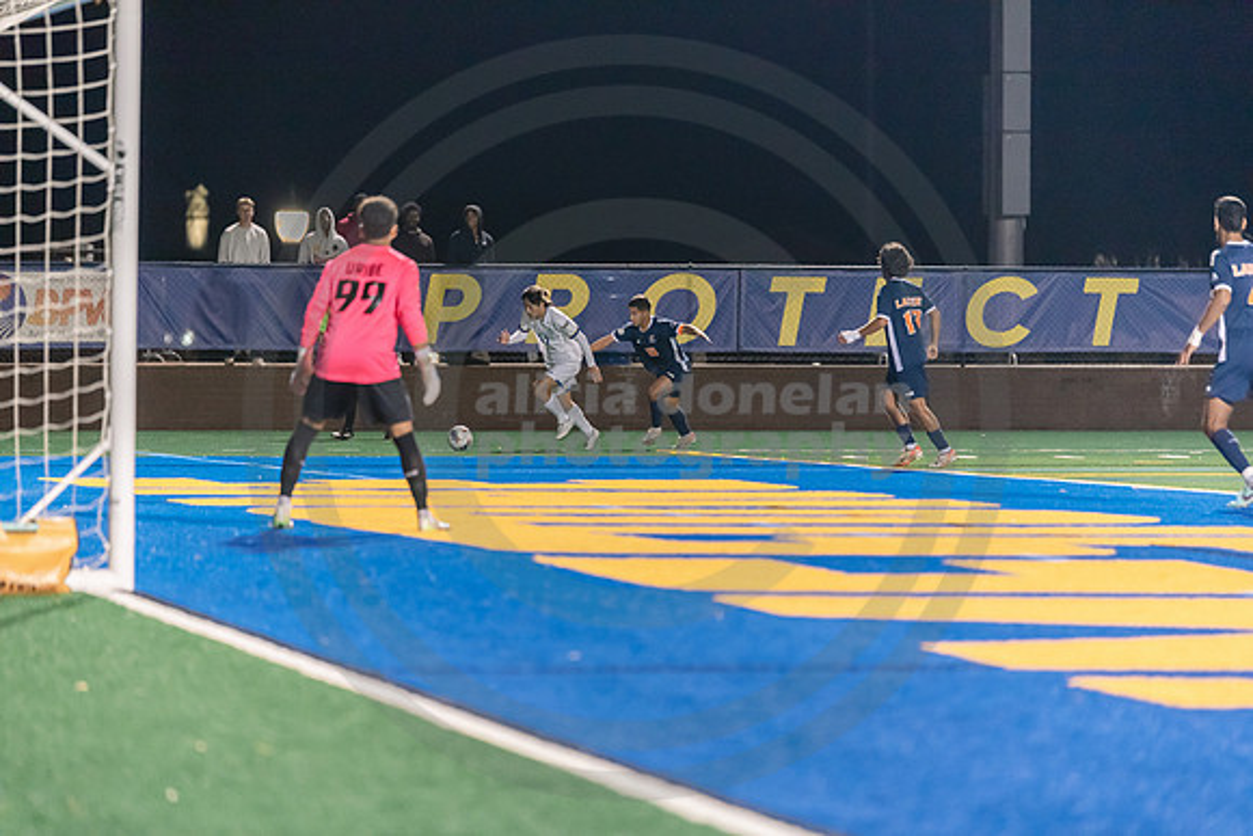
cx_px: 626
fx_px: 6962
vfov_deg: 6.9
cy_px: 418
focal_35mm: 200
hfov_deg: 10.3
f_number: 2.8
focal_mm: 200
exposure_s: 1/640
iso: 3200
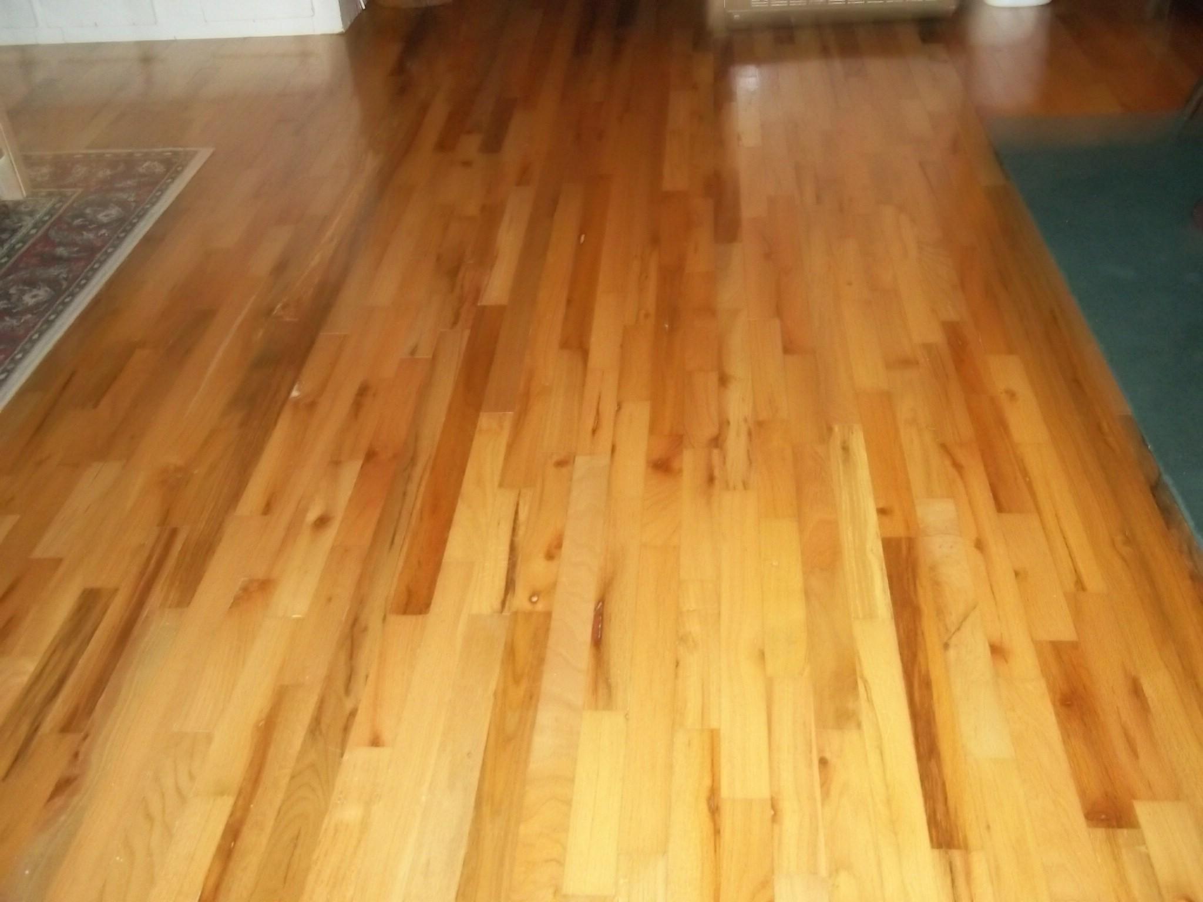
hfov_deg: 51.4
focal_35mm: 36
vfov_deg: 39.7
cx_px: 602
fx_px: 1251
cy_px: 451
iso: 400
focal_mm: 6.5
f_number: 3.1
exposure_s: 1/30
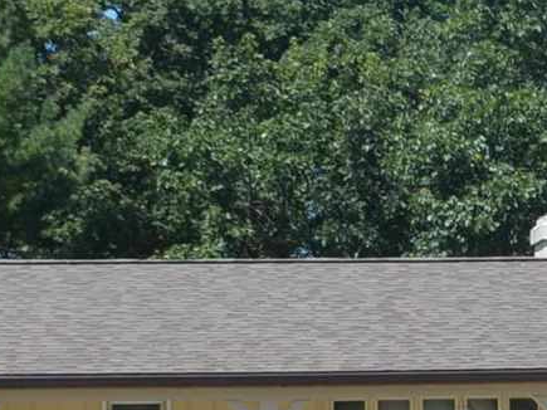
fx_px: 3428
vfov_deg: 6.8
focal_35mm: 217
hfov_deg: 9.1
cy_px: 509
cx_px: 509
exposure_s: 1/1600
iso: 400
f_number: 5.6
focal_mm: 32
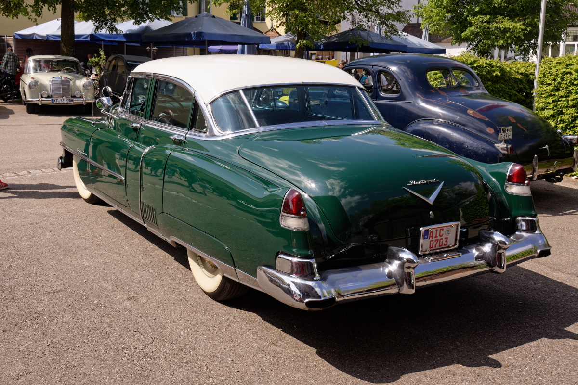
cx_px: 289
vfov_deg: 33.0
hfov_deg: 47.9
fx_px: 650
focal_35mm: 40
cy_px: 192
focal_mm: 27
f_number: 8
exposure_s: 1/400
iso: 250
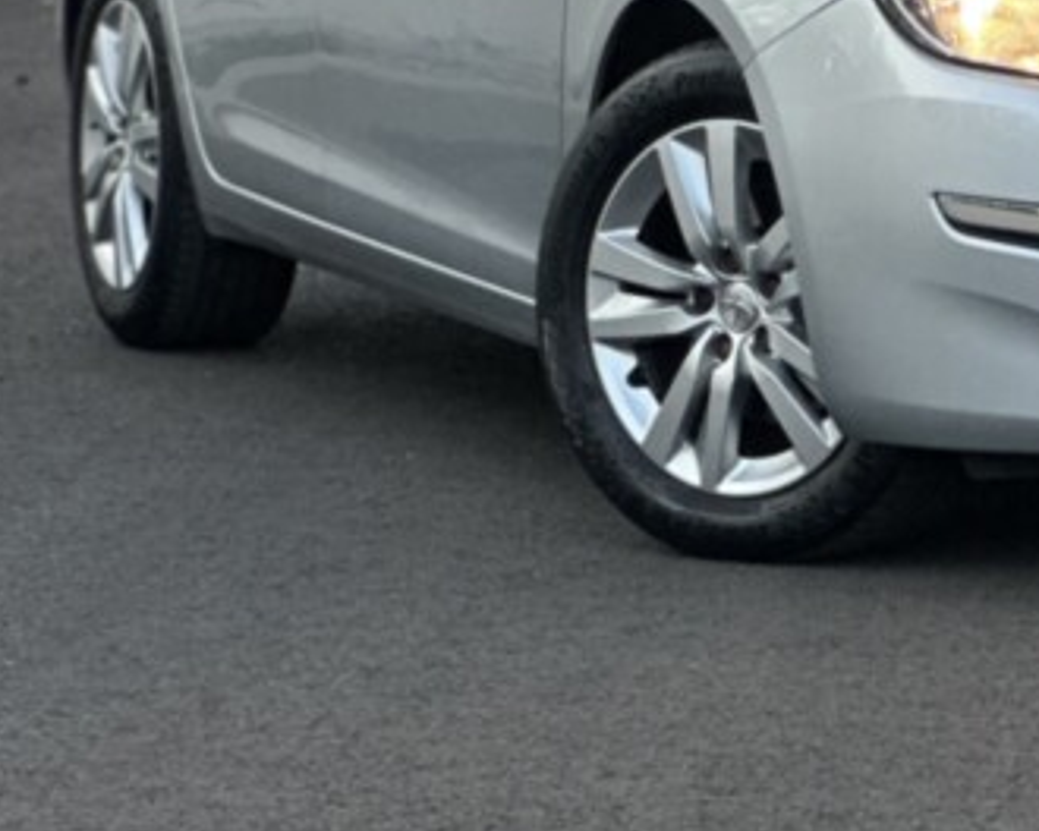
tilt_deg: -0.5
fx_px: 7165
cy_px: -195
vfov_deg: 6.6
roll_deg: -1.6
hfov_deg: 8.2
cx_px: 1187
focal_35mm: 233
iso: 32
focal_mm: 9
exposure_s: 1/75
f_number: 2.8
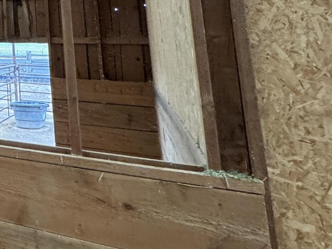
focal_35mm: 45
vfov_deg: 29.3
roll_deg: +0.4
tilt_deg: +10.7
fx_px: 432
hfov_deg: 26.7
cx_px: -190
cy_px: -20
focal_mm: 2.22
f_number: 2.2
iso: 320
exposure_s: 1/120
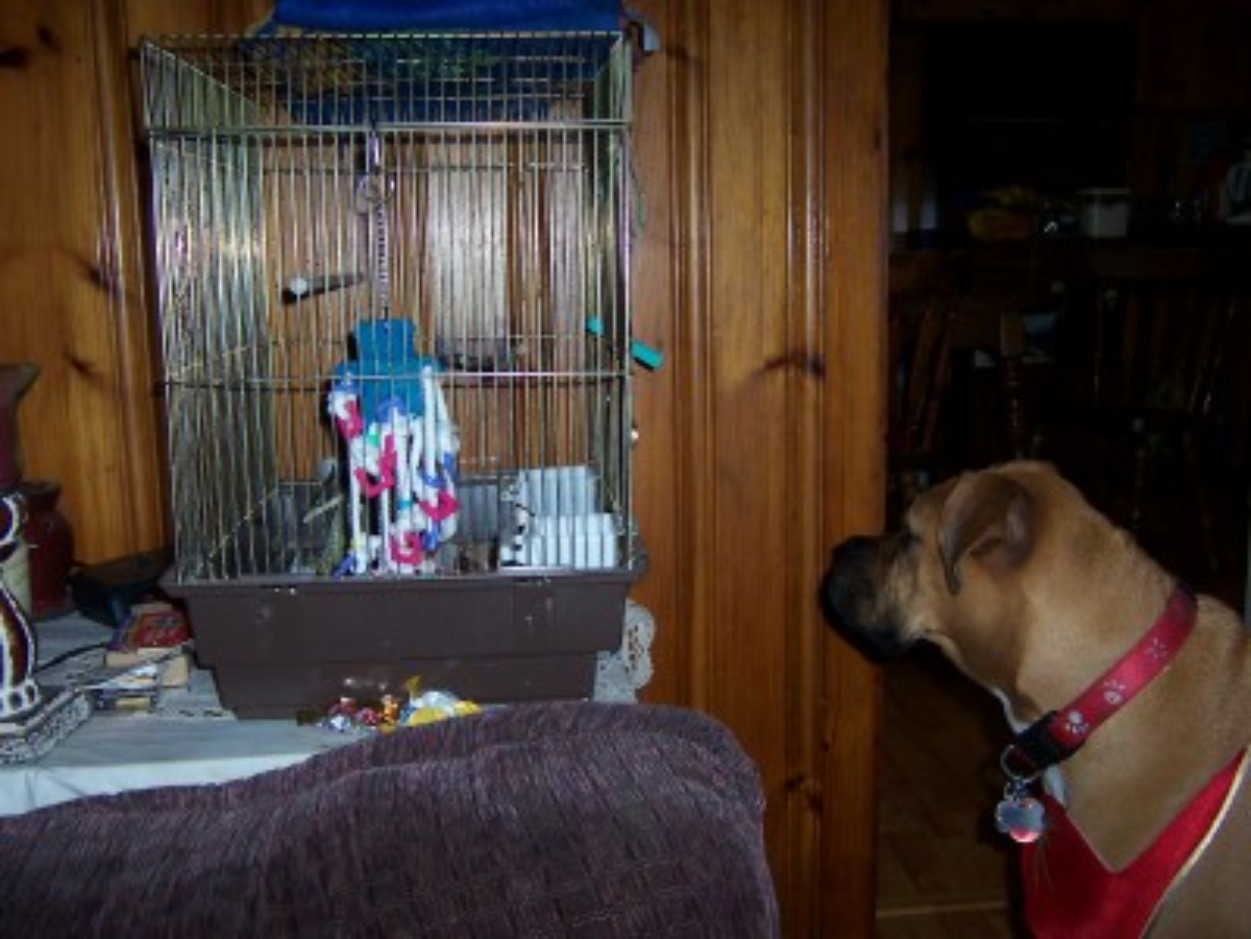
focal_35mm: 36
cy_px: 470
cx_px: 626
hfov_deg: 51.4
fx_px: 1301
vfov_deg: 39.7
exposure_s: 1/60
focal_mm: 5.6
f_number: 2.8
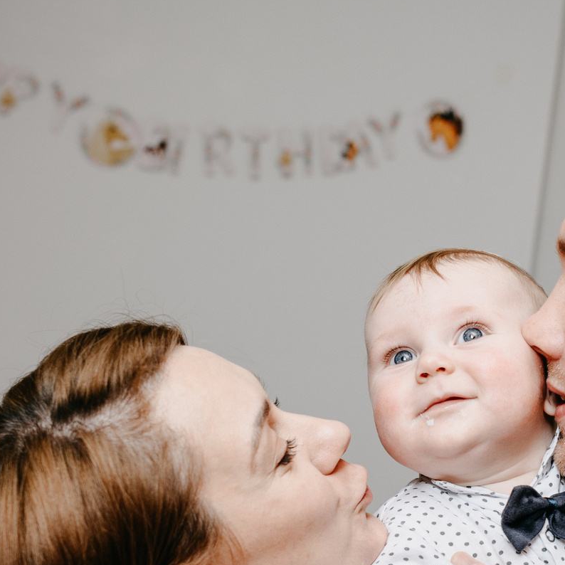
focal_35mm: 74
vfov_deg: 22.6
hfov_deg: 23.3
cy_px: 540
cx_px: 372
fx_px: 1366
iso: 100
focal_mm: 27
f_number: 3.2
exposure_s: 1/160
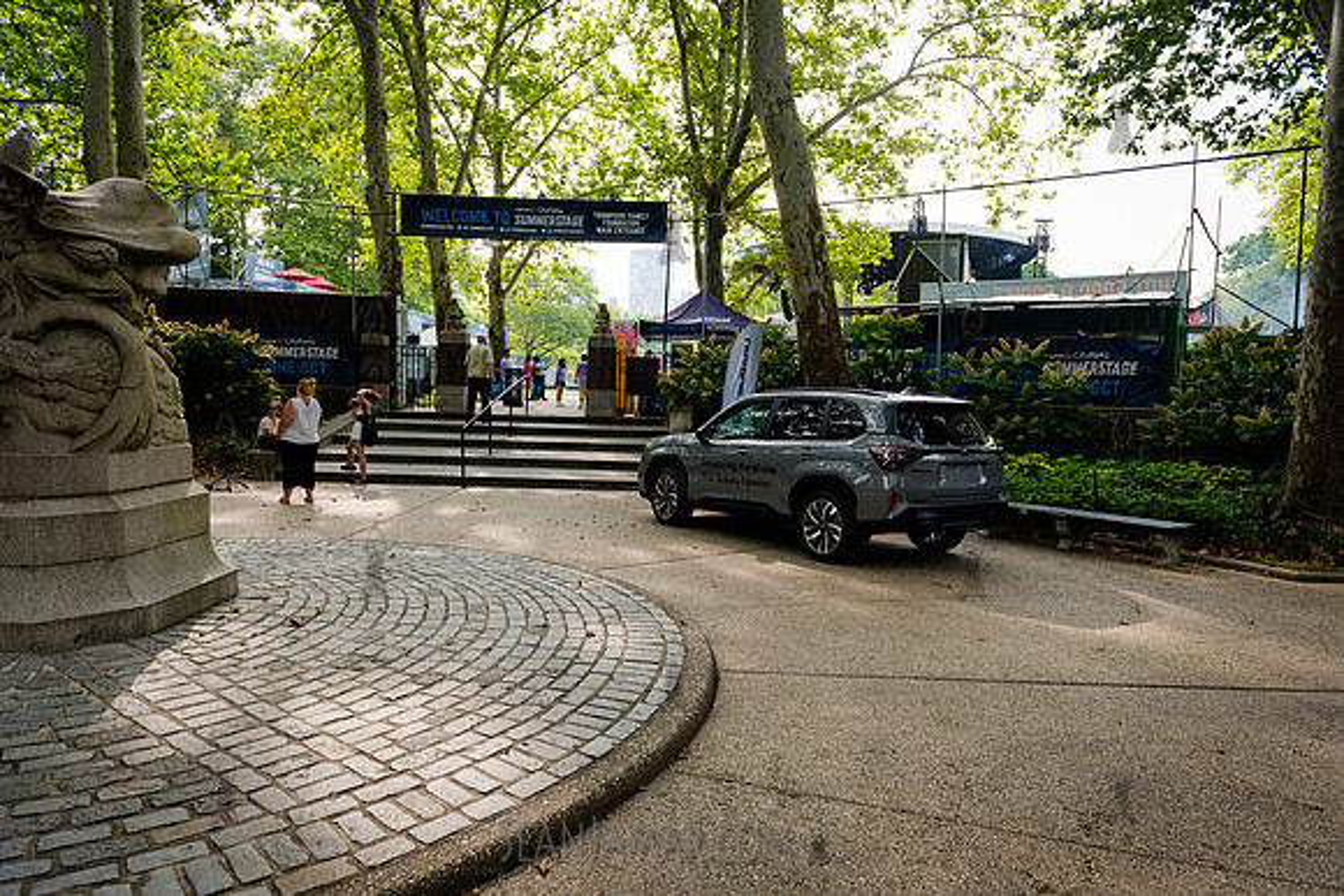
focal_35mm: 24
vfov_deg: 53.2
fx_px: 896
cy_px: 448
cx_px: 672
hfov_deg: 73.7
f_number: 4
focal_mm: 24
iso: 200
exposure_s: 1/250
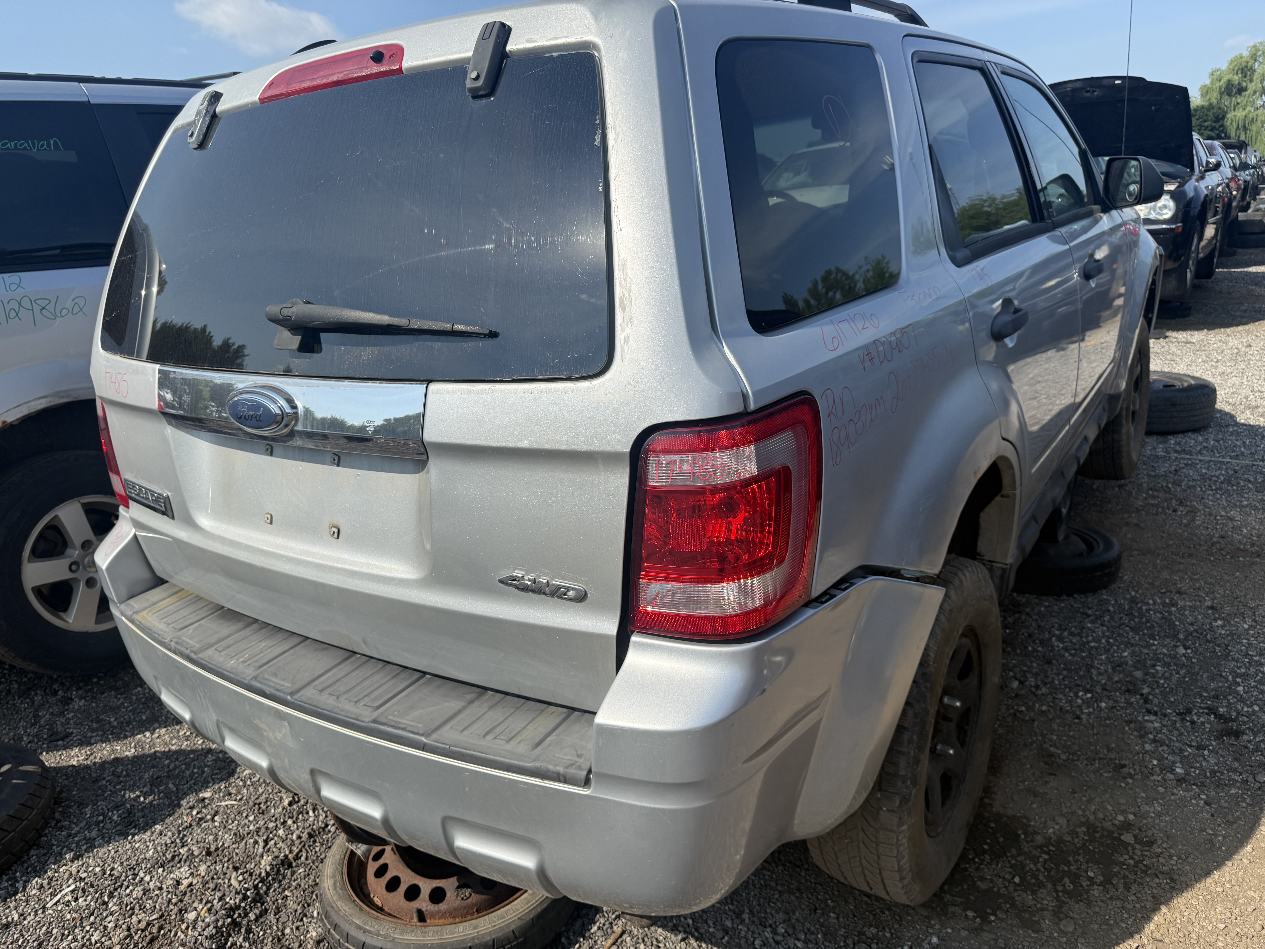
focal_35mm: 24
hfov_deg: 71.6
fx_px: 877
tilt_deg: -16.7
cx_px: 632
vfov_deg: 56.8
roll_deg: +4.0
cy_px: 474
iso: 100
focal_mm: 6.76
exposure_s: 1/4975
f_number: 1.78
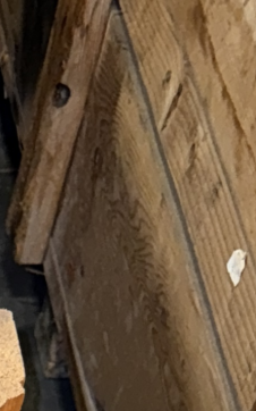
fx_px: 1609
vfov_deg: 11.4
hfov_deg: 7.7
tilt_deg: -59.2
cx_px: -562
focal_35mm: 144
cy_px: 1059
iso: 100
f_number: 1.78
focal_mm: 6.76
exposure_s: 1/10
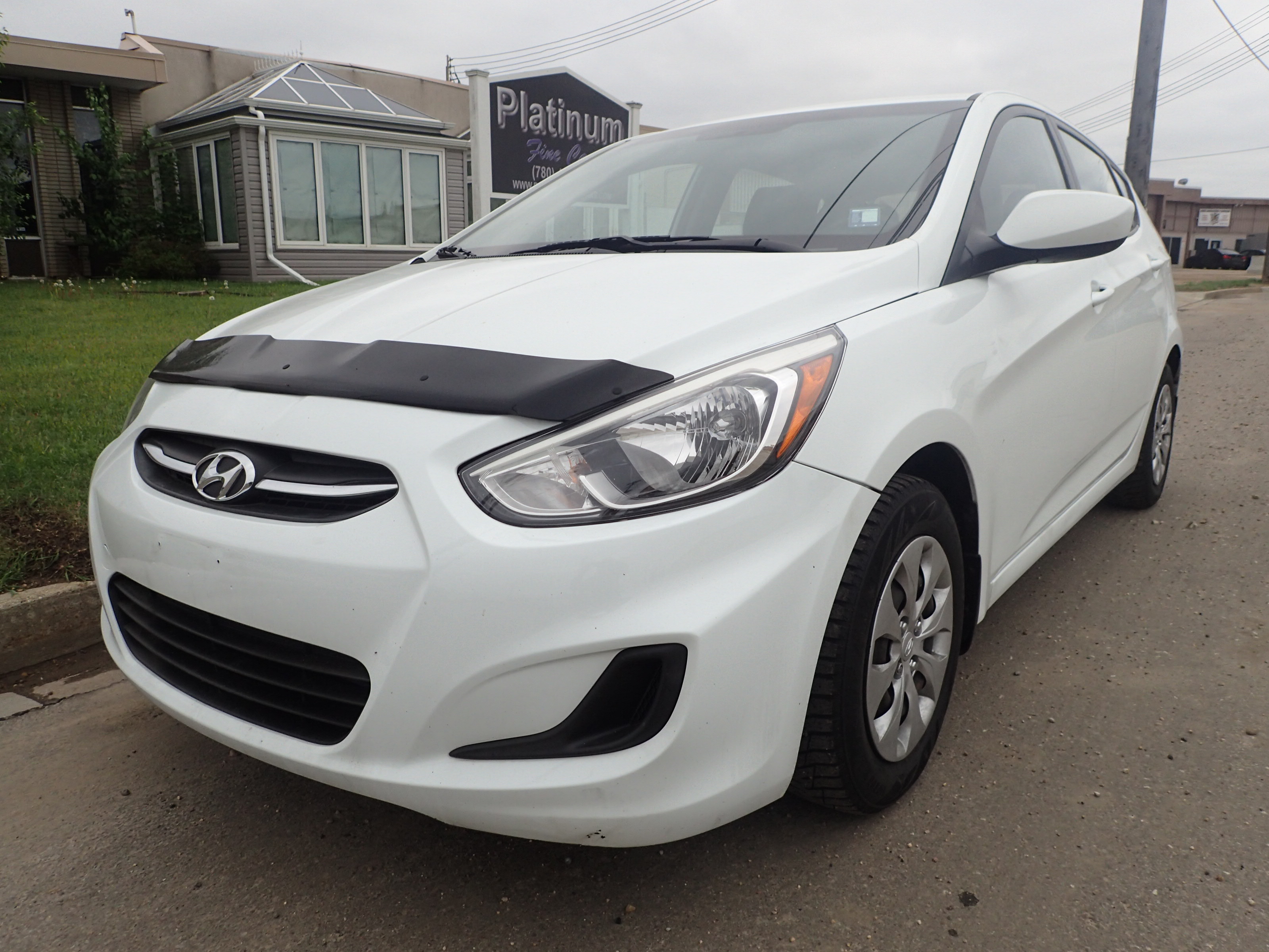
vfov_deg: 54.9
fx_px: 916
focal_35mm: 25
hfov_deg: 69.4
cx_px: 634
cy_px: 476
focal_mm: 4.5
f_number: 2.8
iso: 100
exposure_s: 1/500
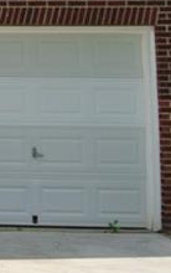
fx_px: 952
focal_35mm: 128
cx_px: -415
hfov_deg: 8.1
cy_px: -47
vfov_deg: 15.7
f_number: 4.5
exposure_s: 1/640
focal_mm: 10
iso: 100
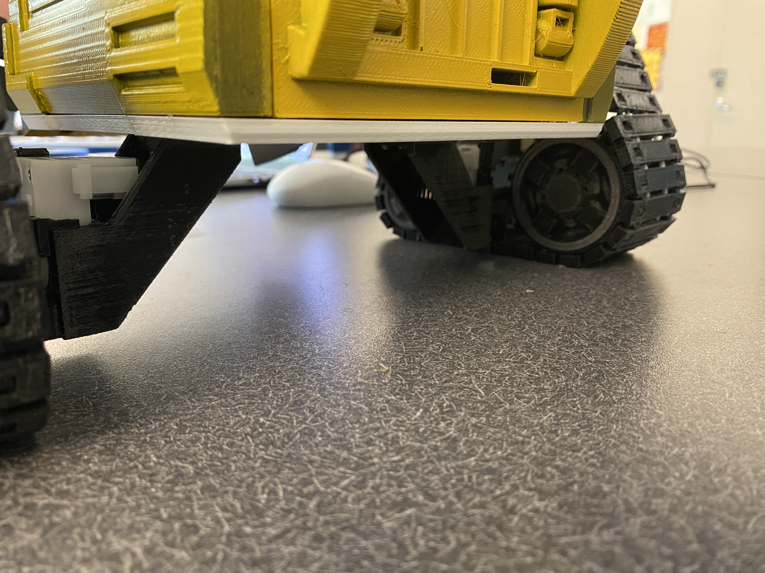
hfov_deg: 67.3
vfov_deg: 53.1
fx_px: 575
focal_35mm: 26
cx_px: 382
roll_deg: +0.1
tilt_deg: -15.4
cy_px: 286
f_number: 1.8
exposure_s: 1/40
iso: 500
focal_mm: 4.25
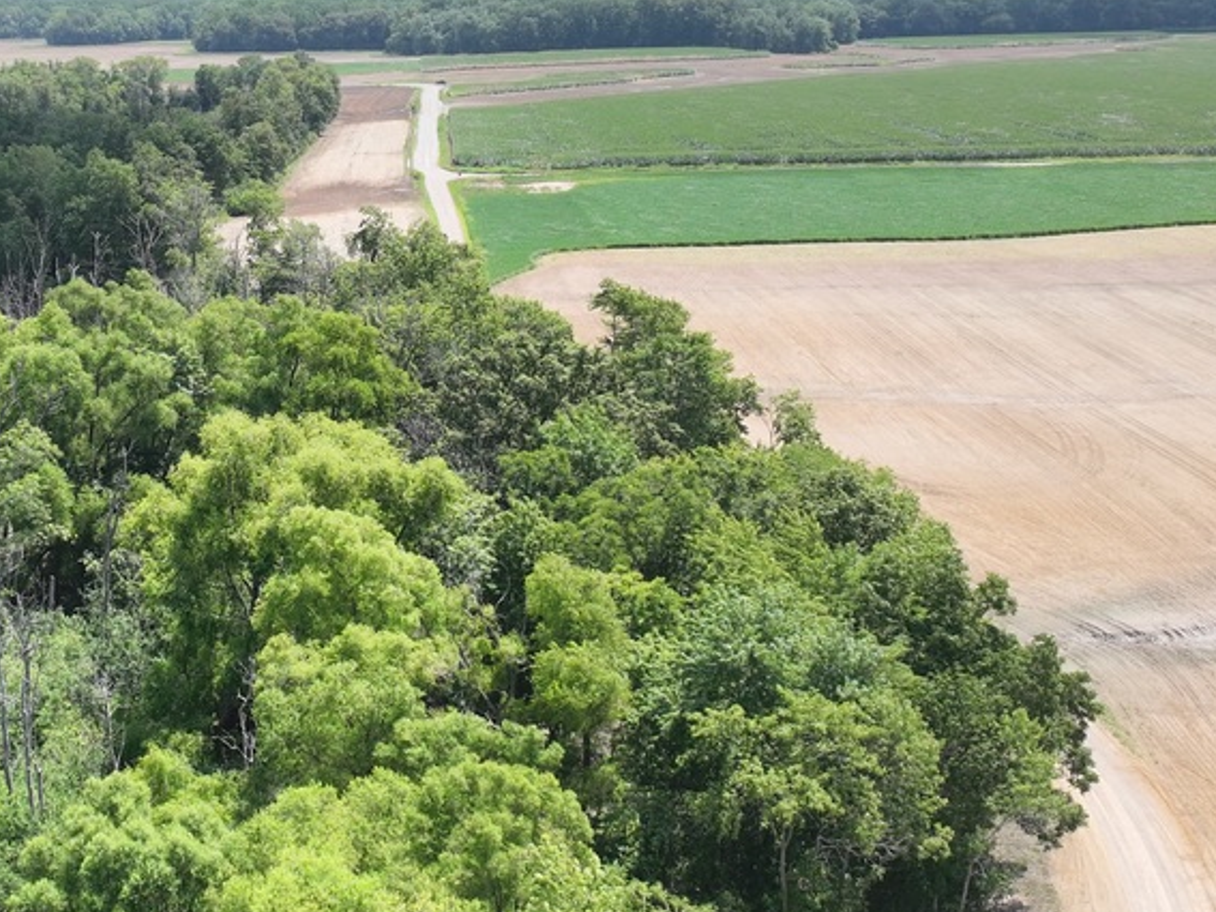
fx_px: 2142
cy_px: 386
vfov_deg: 24.0
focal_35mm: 61
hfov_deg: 31.1
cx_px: 284
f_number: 2.8
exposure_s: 1/2000
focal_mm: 12.29
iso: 100
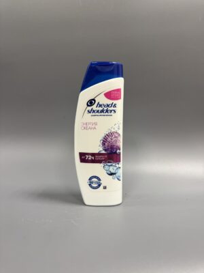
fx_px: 189
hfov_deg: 56.8
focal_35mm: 24
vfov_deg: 71.6
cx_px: 102
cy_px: 136
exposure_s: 1/50
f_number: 1.78
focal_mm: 6.76
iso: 125
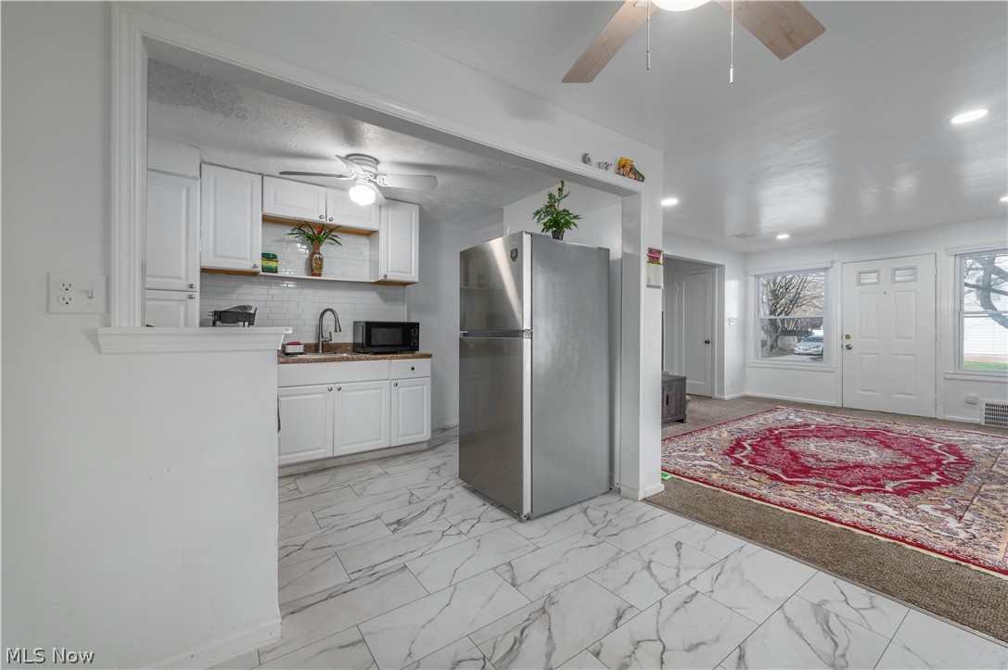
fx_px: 392
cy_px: 335
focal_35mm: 14
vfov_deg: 81.1
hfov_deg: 104.3
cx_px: 504
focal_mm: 14
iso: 200
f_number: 9
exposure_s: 1/60
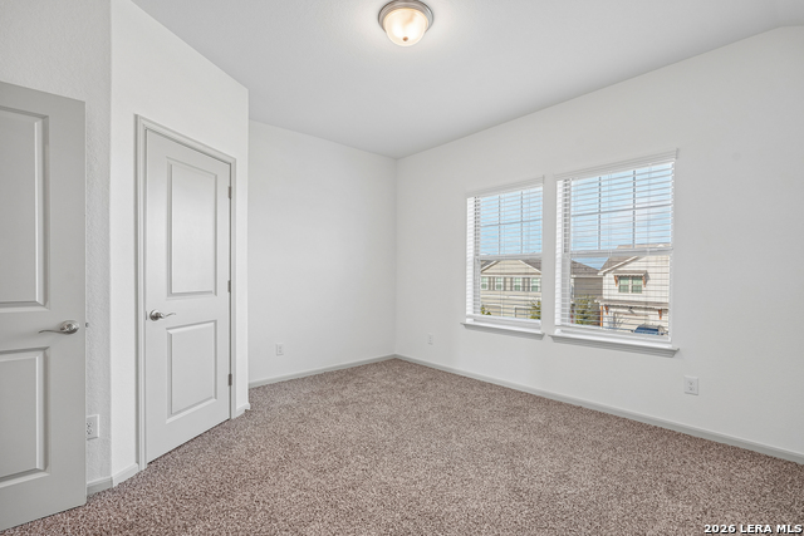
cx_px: 402
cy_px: 268
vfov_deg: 73.8
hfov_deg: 96.7
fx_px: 357
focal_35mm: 16
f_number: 8
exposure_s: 1/30
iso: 250
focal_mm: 16
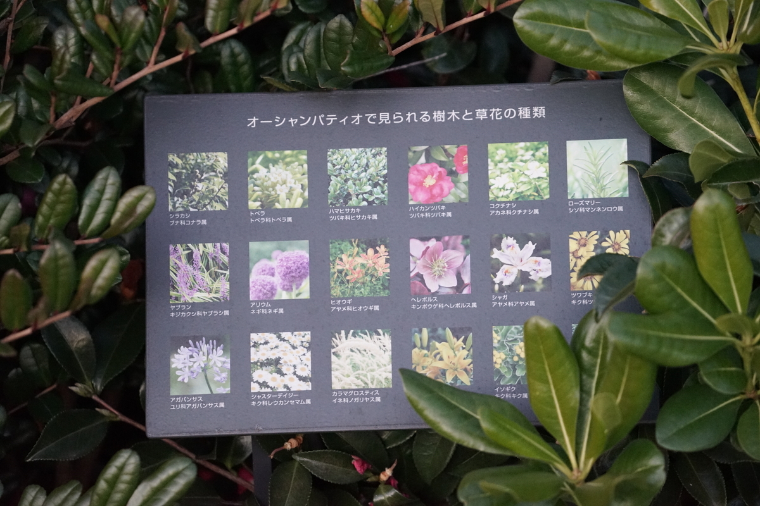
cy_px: 253
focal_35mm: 181
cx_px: 380
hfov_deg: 11.4
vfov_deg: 7.6
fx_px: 3821
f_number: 5.6
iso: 6400
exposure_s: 1/40
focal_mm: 181
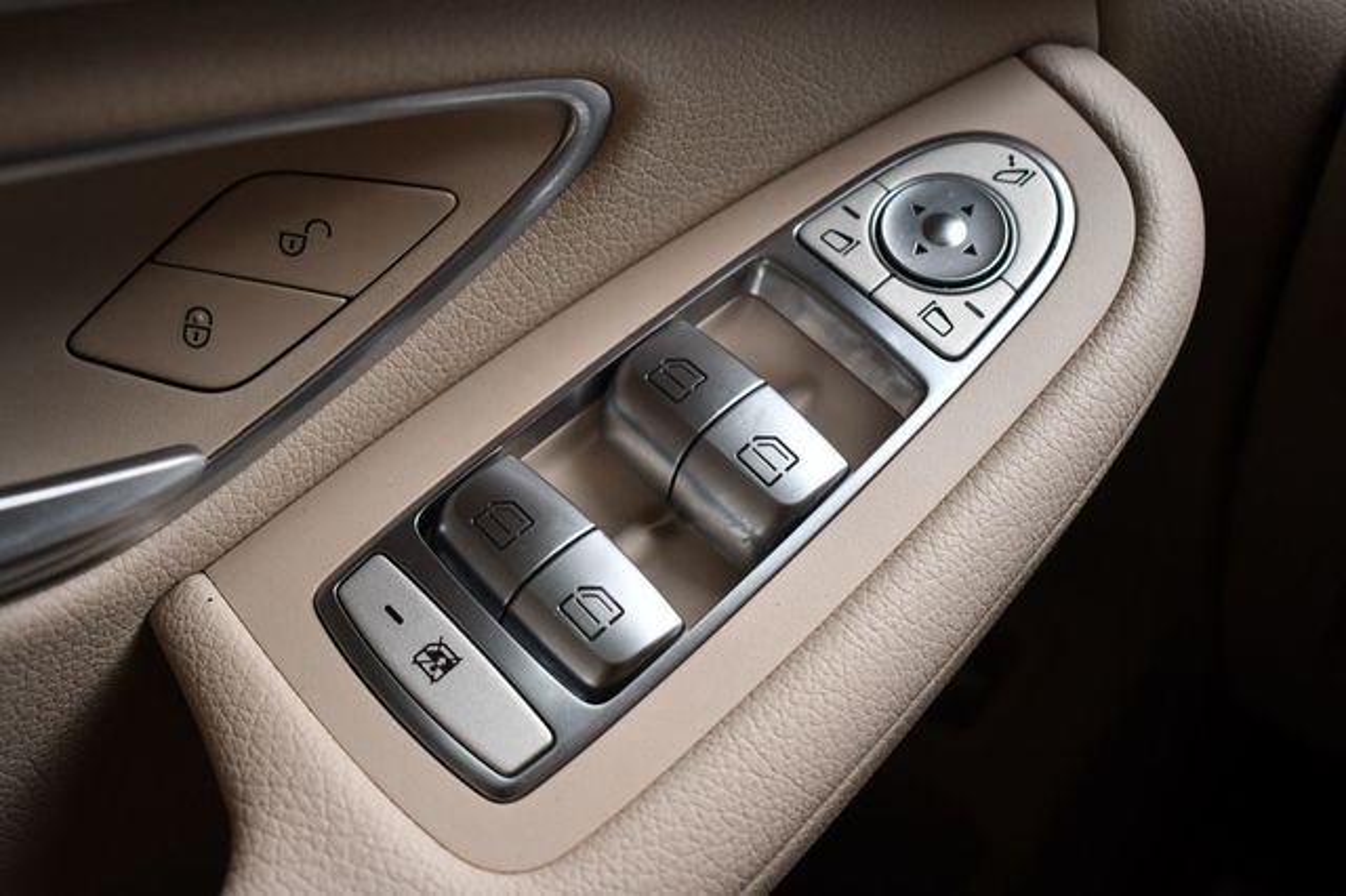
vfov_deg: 31.2
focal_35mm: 43
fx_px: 1607
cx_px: 673
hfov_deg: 45.5
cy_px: 448
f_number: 4.2
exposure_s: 1/250
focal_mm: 29
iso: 800
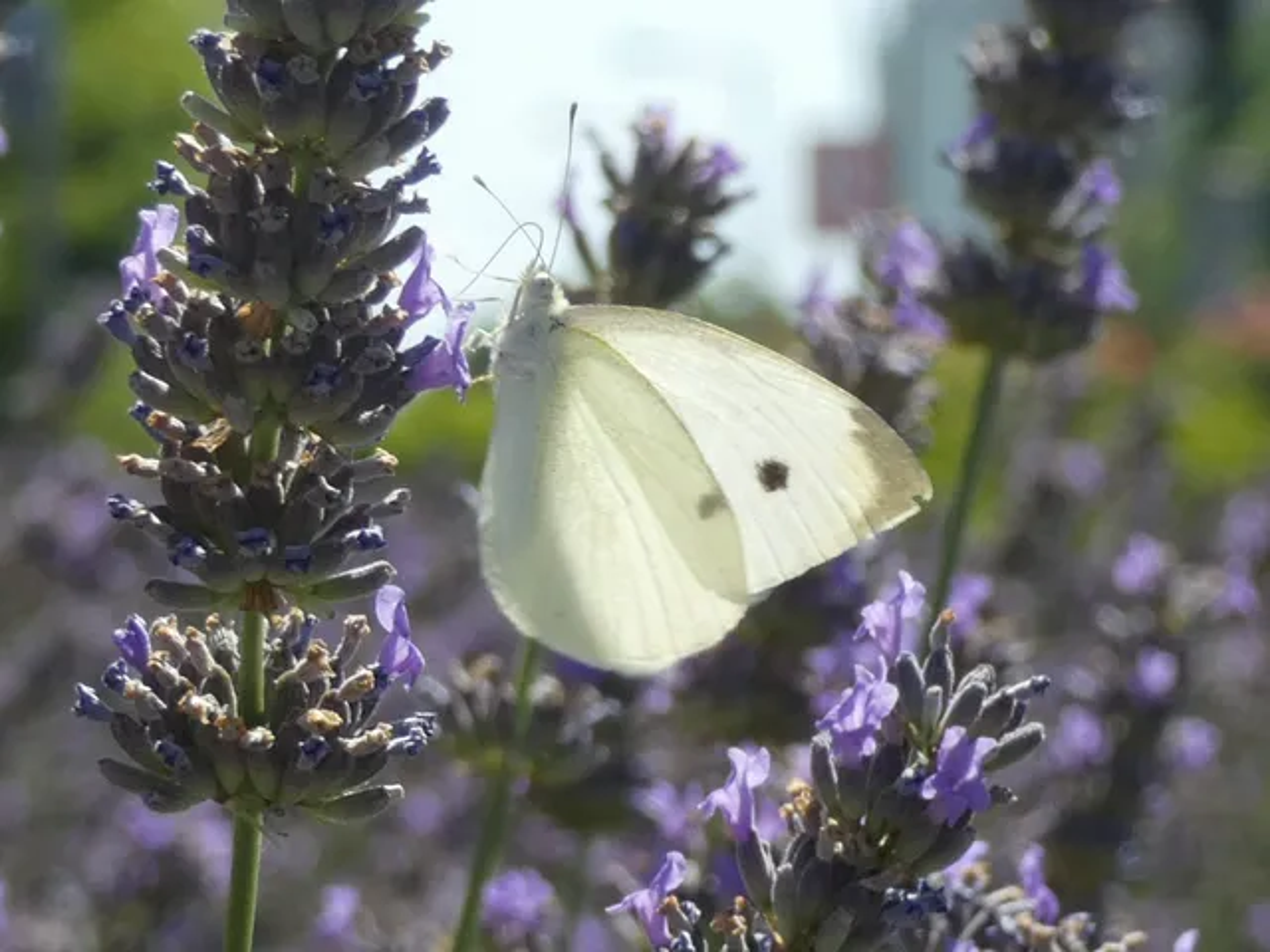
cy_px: 476
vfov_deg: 12.1
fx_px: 4476
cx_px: 635
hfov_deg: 16.1
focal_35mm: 122
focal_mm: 21.9
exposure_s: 1/320
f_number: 5.1
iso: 80
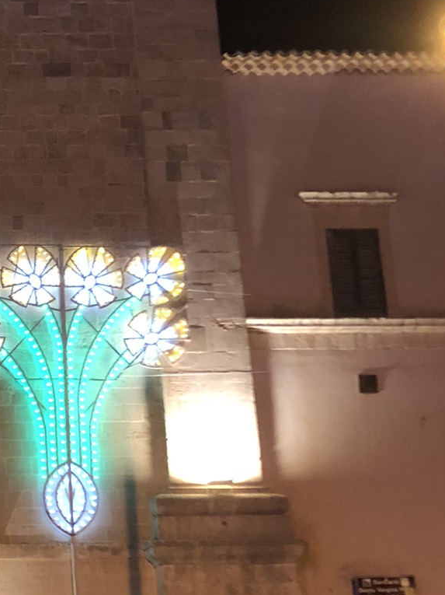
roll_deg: +0.1
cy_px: 344
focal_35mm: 75
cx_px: -141
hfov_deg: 18.2
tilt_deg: +14.8
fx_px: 1287
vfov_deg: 26.0
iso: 100
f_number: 1.8
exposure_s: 1/14
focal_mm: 3.99
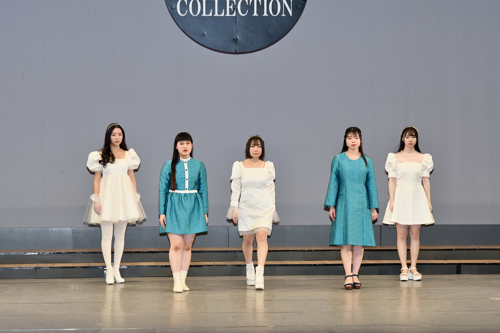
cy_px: 166
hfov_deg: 14.0
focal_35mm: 147
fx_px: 2042
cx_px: 250
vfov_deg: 9.3
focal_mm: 98
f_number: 5.6
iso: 800
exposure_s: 1/250
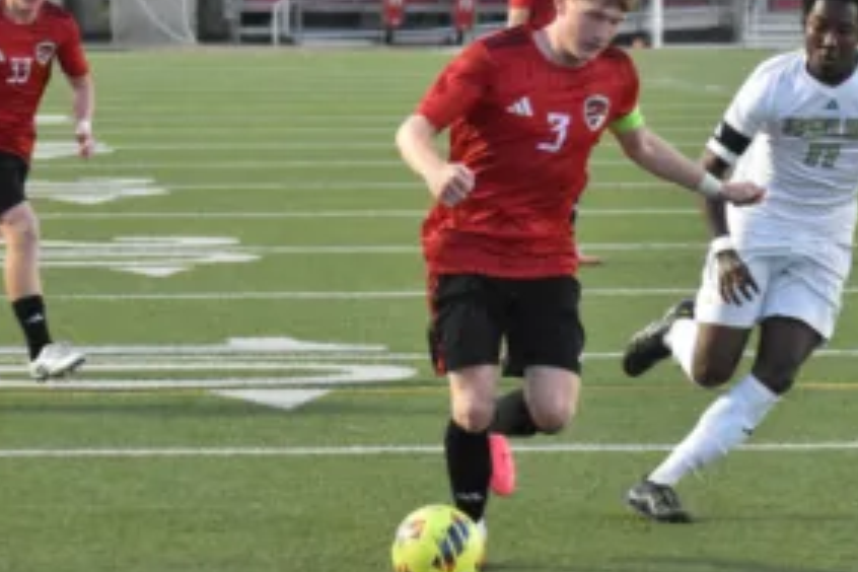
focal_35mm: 206
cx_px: 662
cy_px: 274
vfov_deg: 6.7
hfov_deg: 10.0
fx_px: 4909
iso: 6400
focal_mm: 86
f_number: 5
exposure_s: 1/1600
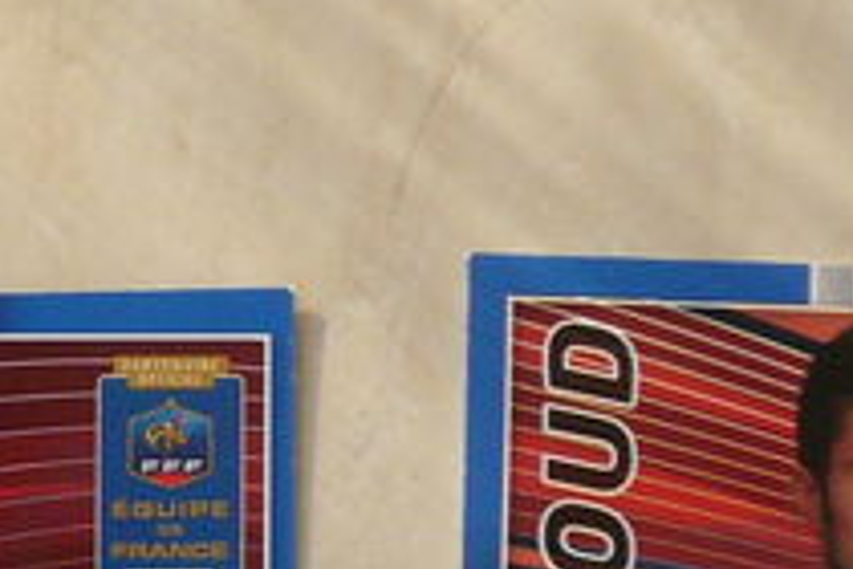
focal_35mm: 139
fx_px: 3293
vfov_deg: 9.8
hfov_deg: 13.4
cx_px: -638
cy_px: 114
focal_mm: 4.6
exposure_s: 1/125
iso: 100
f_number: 2.8
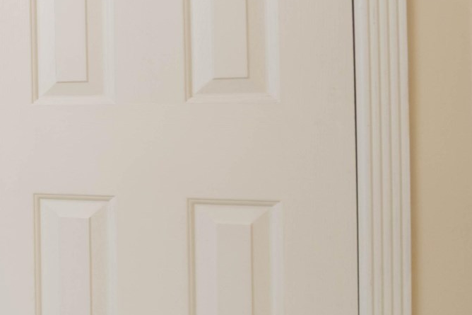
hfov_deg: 18.9
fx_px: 904
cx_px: -459
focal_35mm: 69
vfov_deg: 19.6
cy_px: 93
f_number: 11
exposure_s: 1/6
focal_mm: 15
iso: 100
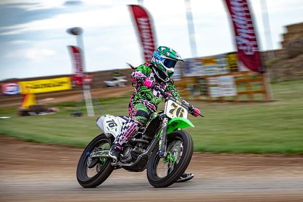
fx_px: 1578
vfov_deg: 7.3
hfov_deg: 11.0
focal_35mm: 187
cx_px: 186
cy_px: 124
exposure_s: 1/125
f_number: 5.6
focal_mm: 102
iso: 160
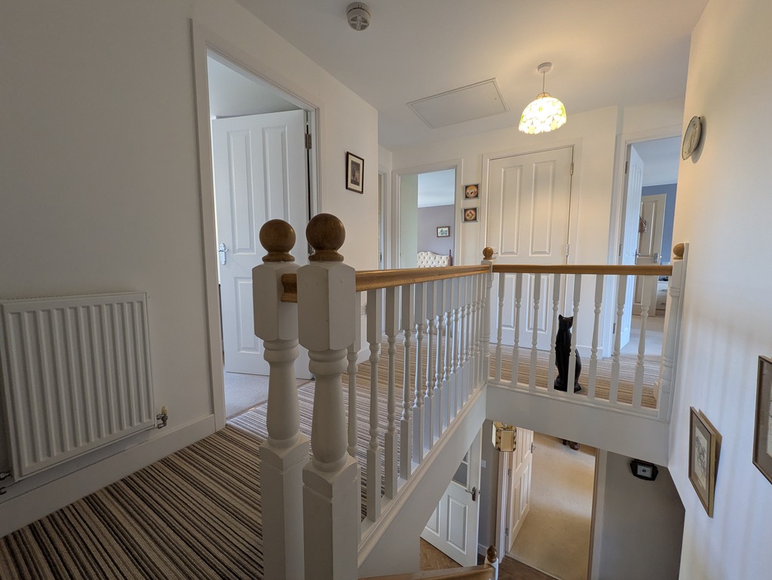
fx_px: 312
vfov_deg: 85.7
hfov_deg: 102.0
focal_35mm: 14
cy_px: 290
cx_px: 386
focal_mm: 1.83
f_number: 2.2
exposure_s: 1/25
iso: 128
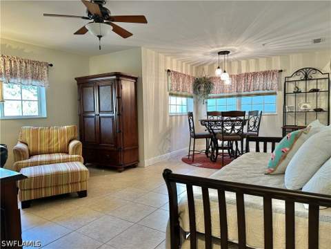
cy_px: 124
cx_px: 166
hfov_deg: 71.6
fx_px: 229
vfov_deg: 56.8
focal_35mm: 24
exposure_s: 1/60
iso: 200
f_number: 1.78
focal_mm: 6.86
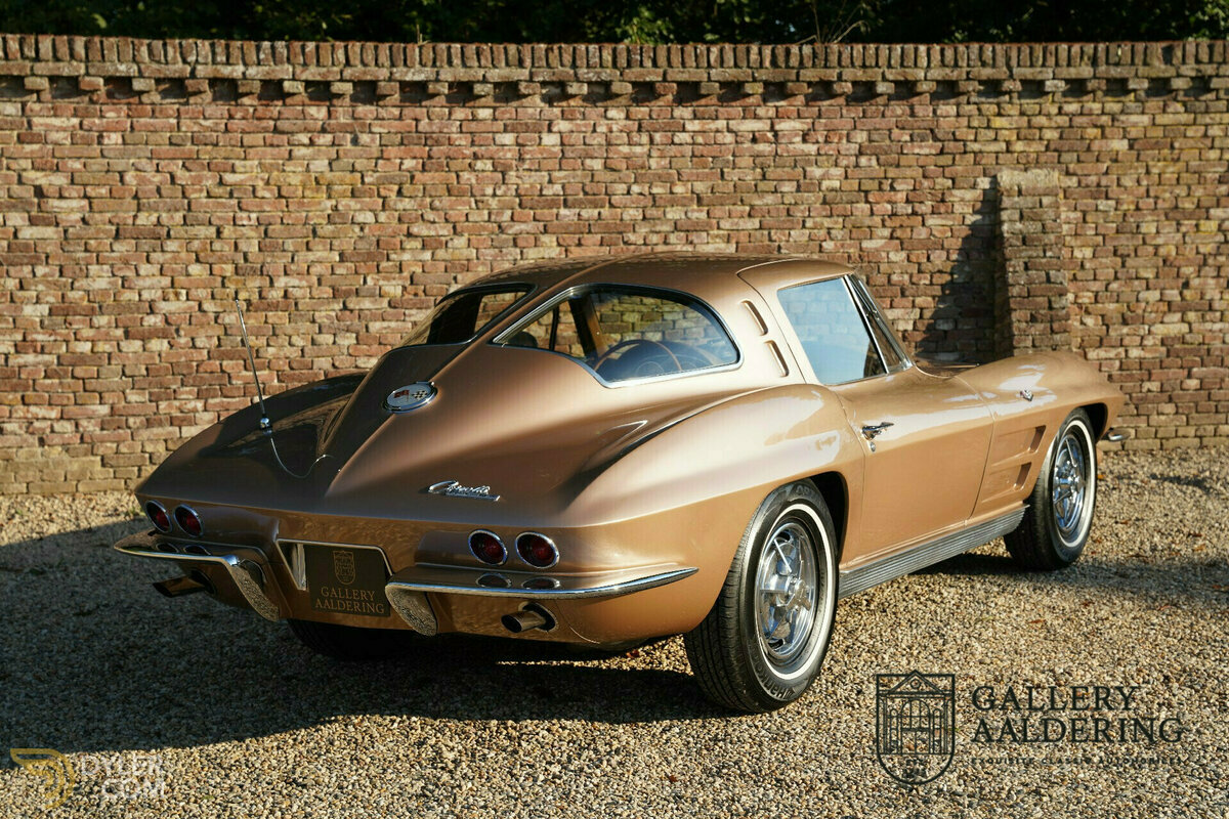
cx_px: 614
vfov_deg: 24.4
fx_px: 1895
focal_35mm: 56
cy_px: 410
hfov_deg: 35.9
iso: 100
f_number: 5.6
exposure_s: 1/125
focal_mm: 55.5
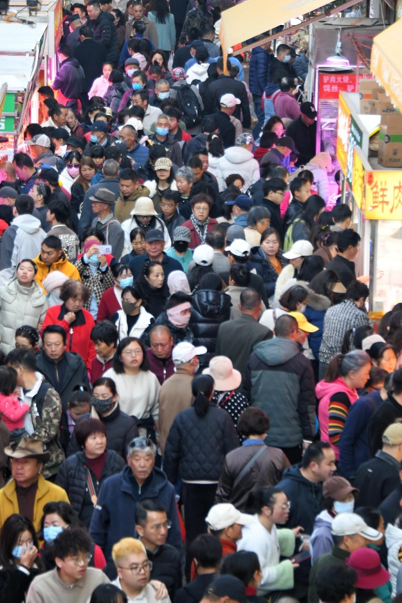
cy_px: 276
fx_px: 3200
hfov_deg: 7.2
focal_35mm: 191
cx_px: 166
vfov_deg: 10.8
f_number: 5.3
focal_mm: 112
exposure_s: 1/125
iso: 1400
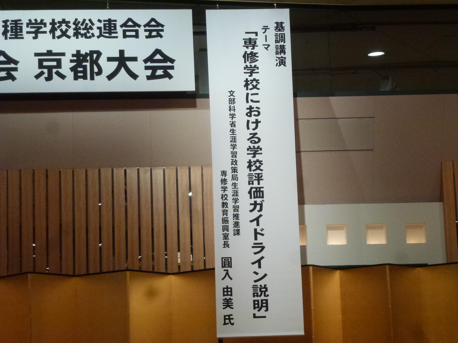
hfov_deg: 22.0
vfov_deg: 16.6
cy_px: 172
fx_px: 1178
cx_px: 229
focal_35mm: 89
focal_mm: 16
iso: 400
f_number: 4.9
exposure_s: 1/80
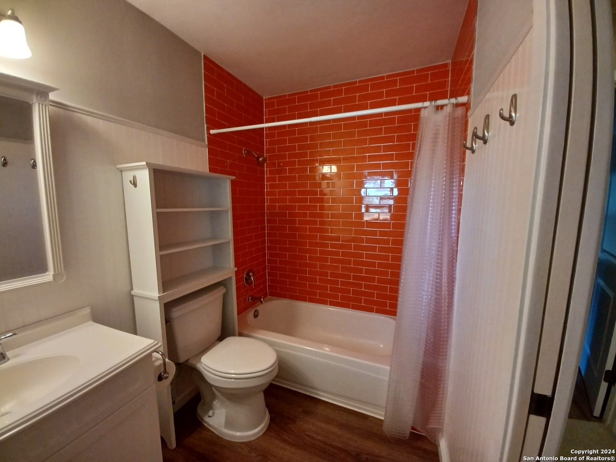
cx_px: 308
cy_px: 231
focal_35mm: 13
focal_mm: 1.42
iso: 160
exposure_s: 1/40
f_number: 2.2
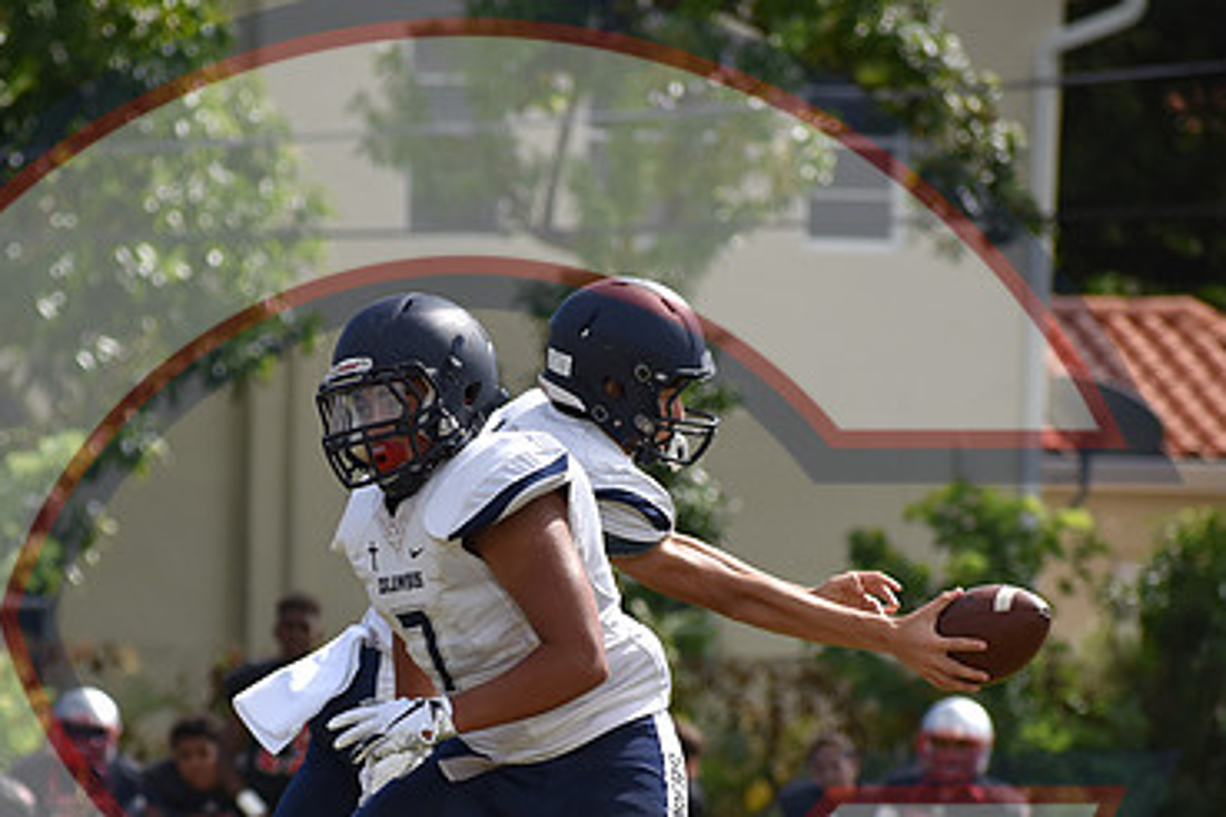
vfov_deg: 3.0
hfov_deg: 4.5
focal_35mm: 460
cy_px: 616
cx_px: 452
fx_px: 15657
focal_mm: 195
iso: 360
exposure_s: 1/2000
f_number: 5.6
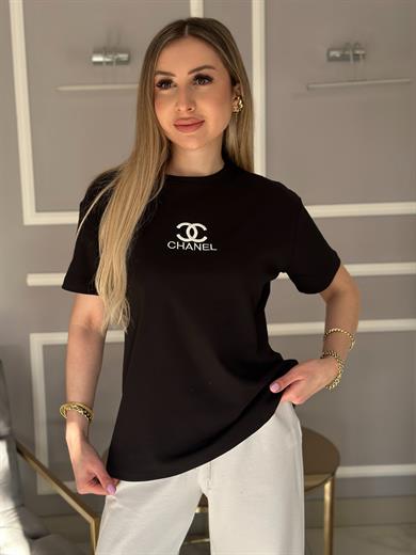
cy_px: 278
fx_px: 769
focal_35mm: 48
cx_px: 208
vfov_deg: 39.7
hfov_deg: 30.3
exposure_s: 1/162
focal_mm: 6.86
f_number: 1.78
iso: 125
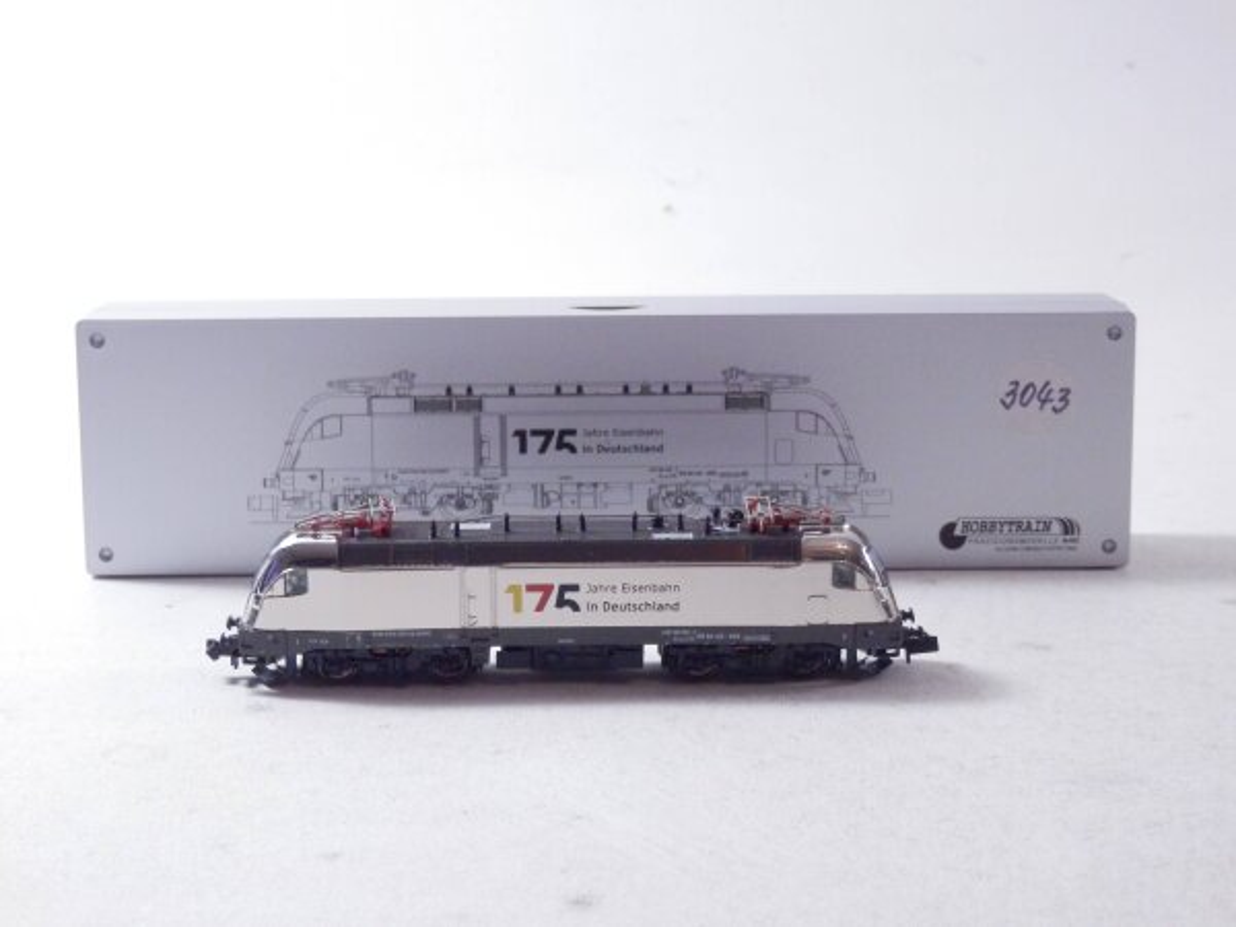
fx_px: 2357
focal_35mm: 66
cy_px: 464
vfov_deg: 22.3
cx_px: 618
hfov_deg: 29.4
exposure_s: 1/160
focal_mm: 11.9
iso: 800
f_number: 4.4
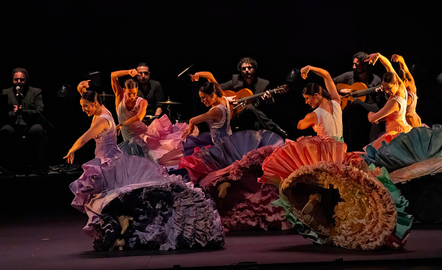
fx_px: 3462
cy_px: 147
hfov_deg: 7.3
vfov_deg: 4.5
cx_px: 221
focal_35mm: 289
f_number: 6.3
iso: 20000
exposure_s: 1/400
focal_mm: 282
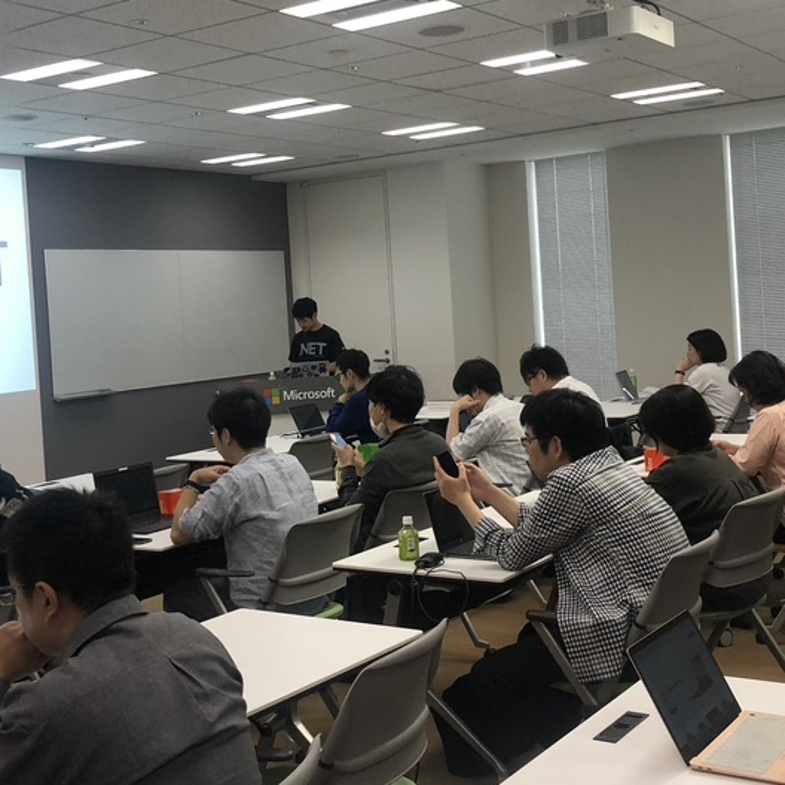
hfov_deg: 35.3
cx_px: 323
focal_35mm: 48
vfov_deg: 35.3
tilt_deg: +0.2
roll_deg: +3.2
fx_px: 1232
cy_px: 330
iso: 25
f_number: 1.8
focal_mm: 4
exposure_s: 1/30
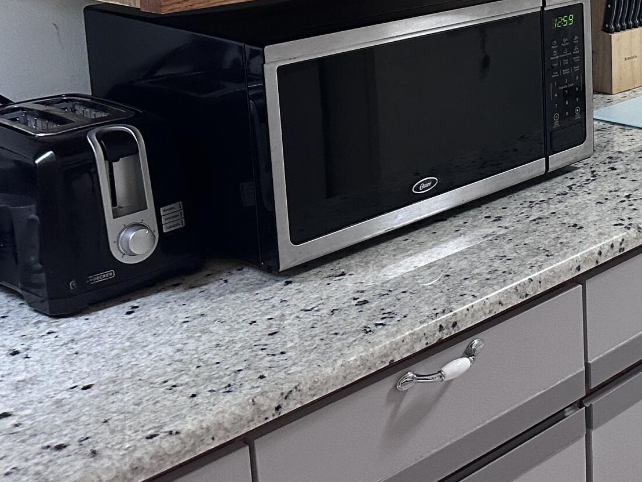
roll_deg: -0.1
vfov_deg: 21.9
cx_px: 861
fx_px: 1206
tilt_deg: -10.9
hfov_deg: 25.2
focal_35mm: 65
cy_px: 13
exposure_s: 1/60
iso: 250
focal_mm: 6.86
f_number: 1.78
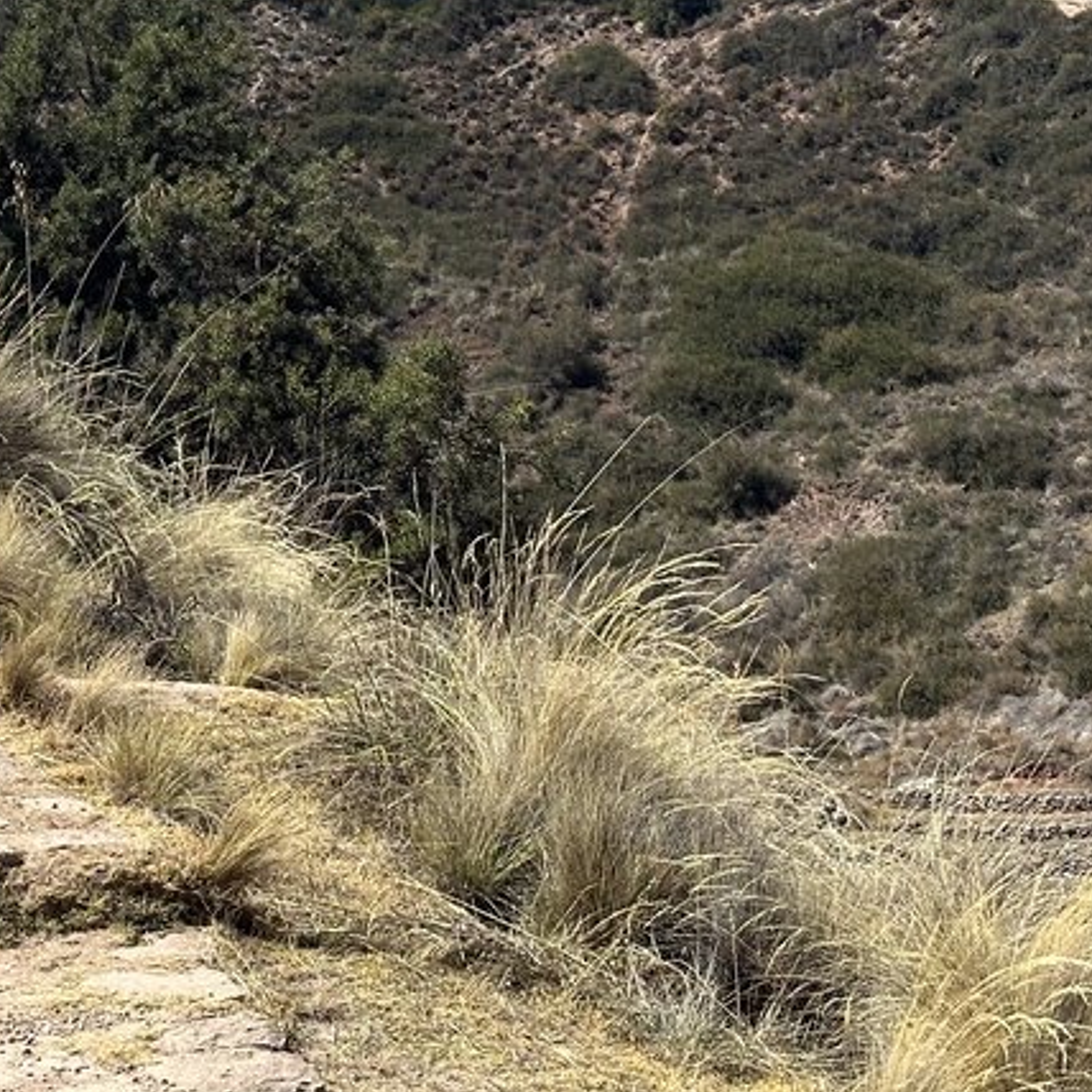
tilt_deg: +6.3
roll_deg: +1.0
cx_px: 145
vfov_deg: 17.2
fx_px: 3569
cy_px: 158
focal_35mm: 100
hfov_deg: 17.2
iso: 64
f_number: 1.78
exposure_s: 1/3257
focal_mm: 6.86
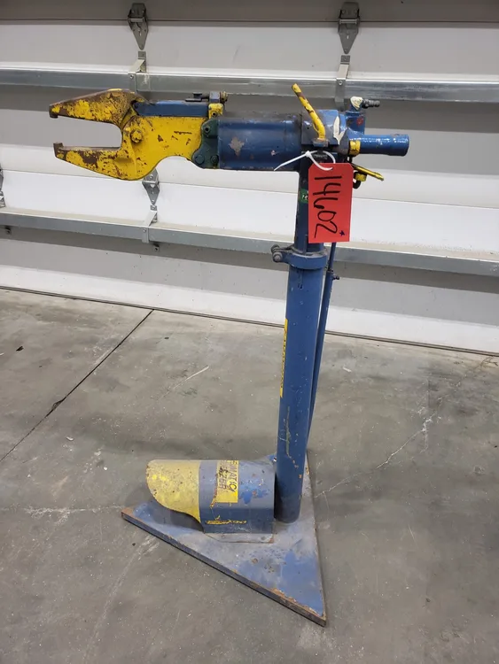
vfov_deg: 67.3
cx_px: 250
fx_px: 499
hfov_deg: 53.1
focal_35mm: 26
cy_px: 332
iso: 250
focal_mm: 4.3
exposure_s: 1/20
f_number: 2.4
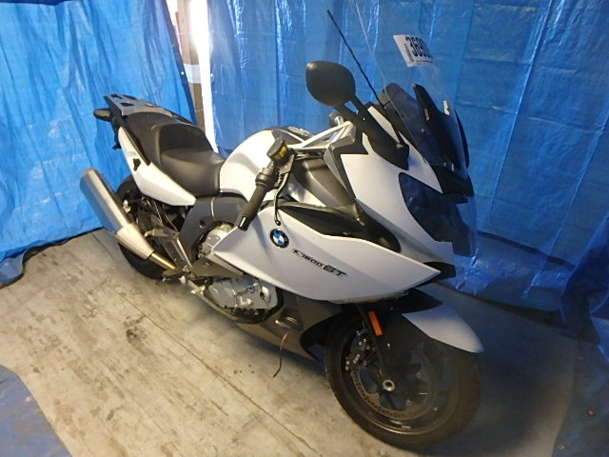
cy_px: 228
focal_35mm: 21
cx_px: 304
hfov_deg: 79.0
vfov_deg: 63.4
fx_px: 369
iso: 800
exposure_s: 1/30
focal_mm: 3.7
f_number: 3.5
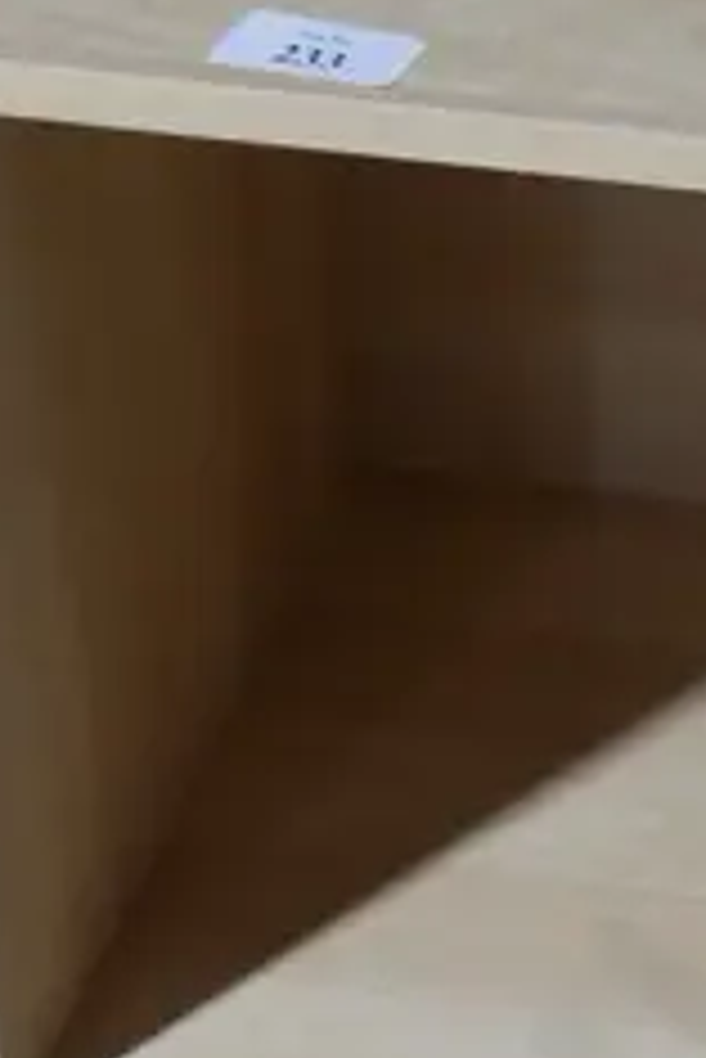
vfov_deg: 16.1
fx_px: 3730
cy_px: 549
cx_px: 1129
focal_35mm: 127
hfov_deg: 10.4
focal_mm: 14
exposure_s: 1/60
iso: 500
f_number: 3.5
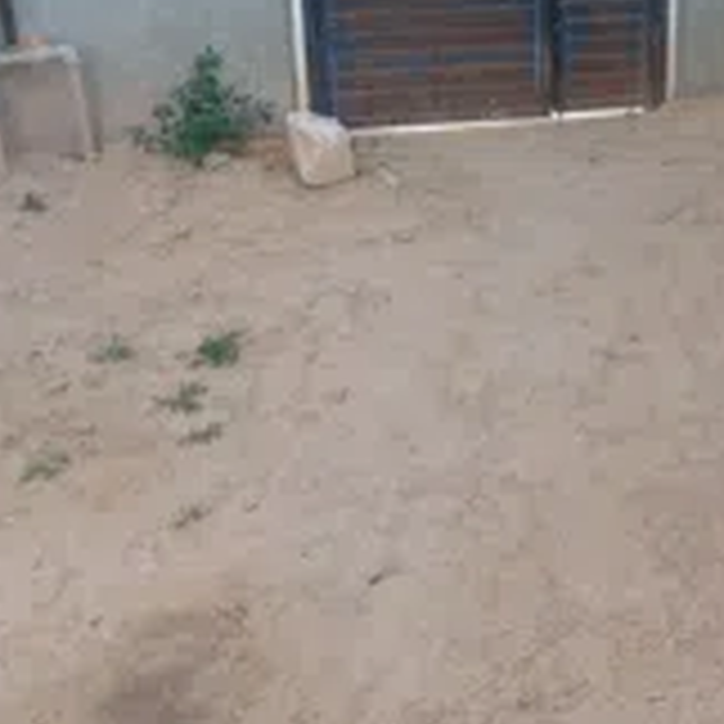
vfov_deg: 29.9
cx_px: 580
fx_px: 1301
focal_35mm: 55
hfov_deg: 30.3
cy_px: 81
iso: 80
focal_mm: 4.65
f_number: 1.8
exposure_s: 1/100
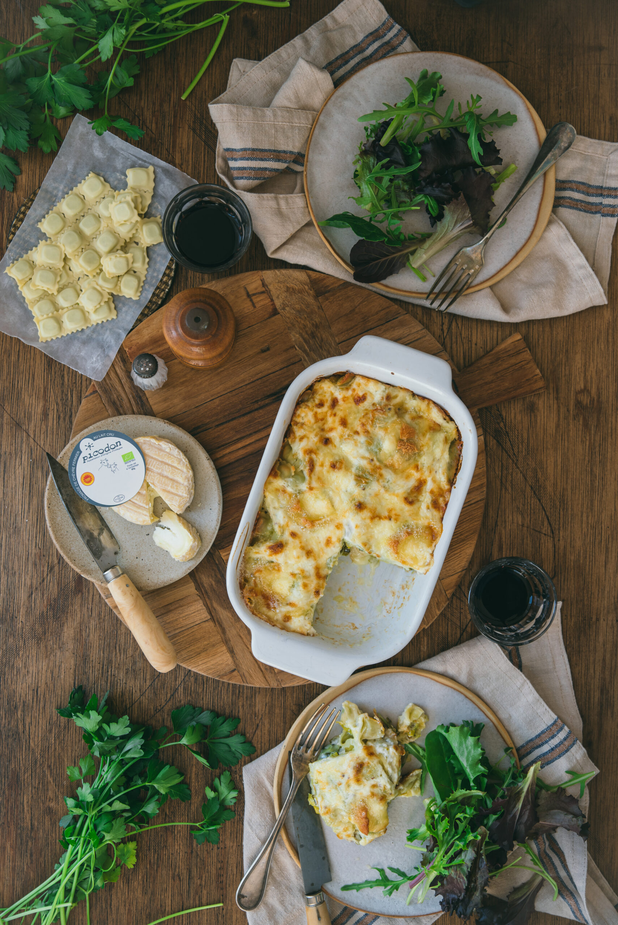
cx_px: 309
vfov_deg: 43.6
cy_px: 462
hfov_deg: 29.9
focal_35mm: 45
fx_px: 1158
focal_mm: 45
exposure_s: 1/60
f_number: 3.5
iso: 100
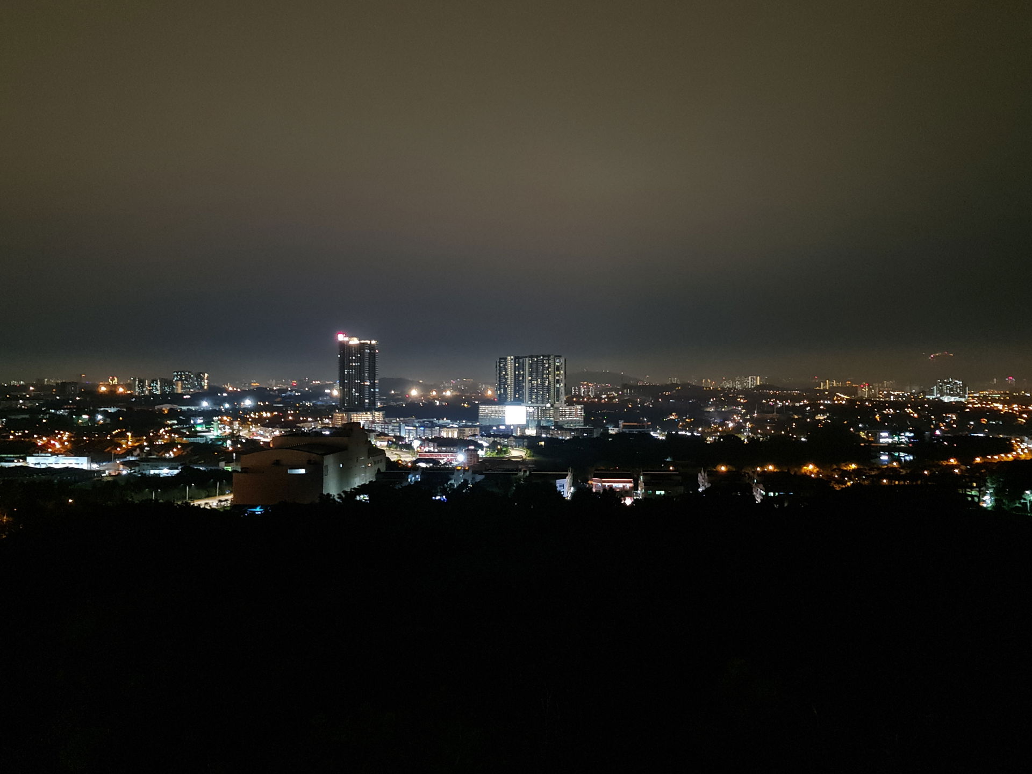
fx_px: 745
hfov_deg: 69.4
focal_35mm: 25
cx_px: 516
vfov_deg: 54.9
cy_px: 387
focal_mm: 7
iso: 1250
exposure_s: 1/13
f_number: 1.8
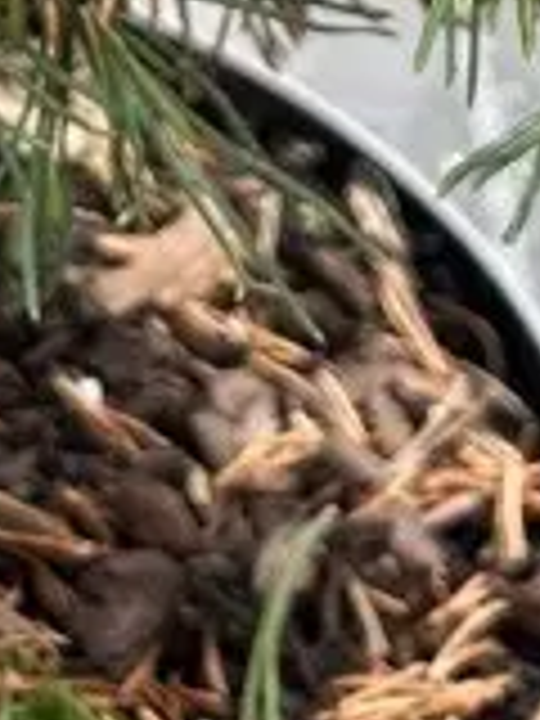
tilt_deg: -26.4
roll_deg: -1.5
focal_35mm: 176
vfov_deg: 10.5
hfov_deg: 8.4
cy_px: -594
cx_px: -14
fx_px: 3661
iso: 50
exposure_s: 1/558
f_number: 1.6
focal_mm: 5.1
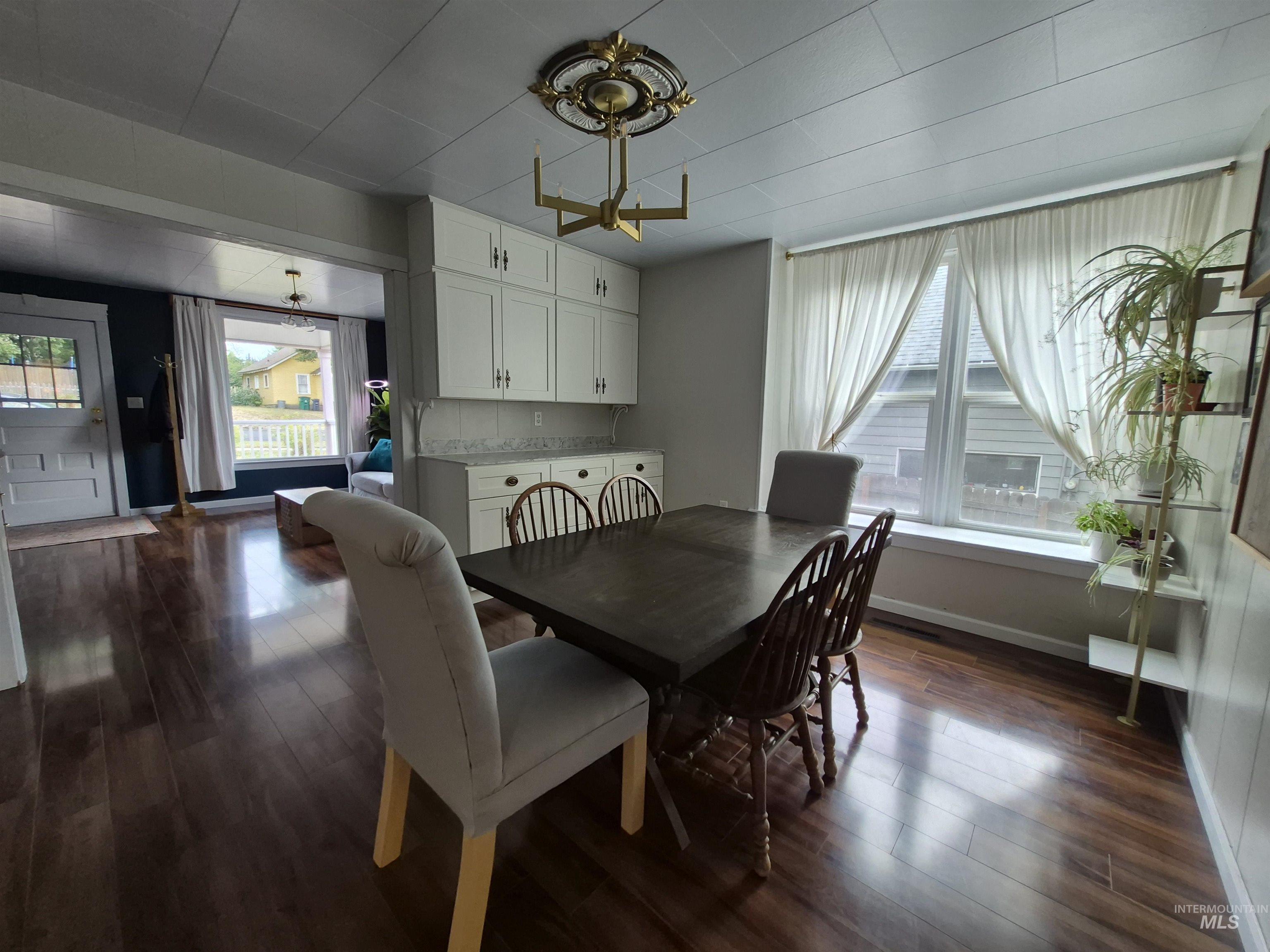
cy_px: 476
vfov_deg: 89.9
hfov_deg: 106.2
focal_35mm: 13
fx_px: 477
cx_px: 635
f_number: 2.2
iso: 80
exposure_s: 1/120
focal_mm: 1.74
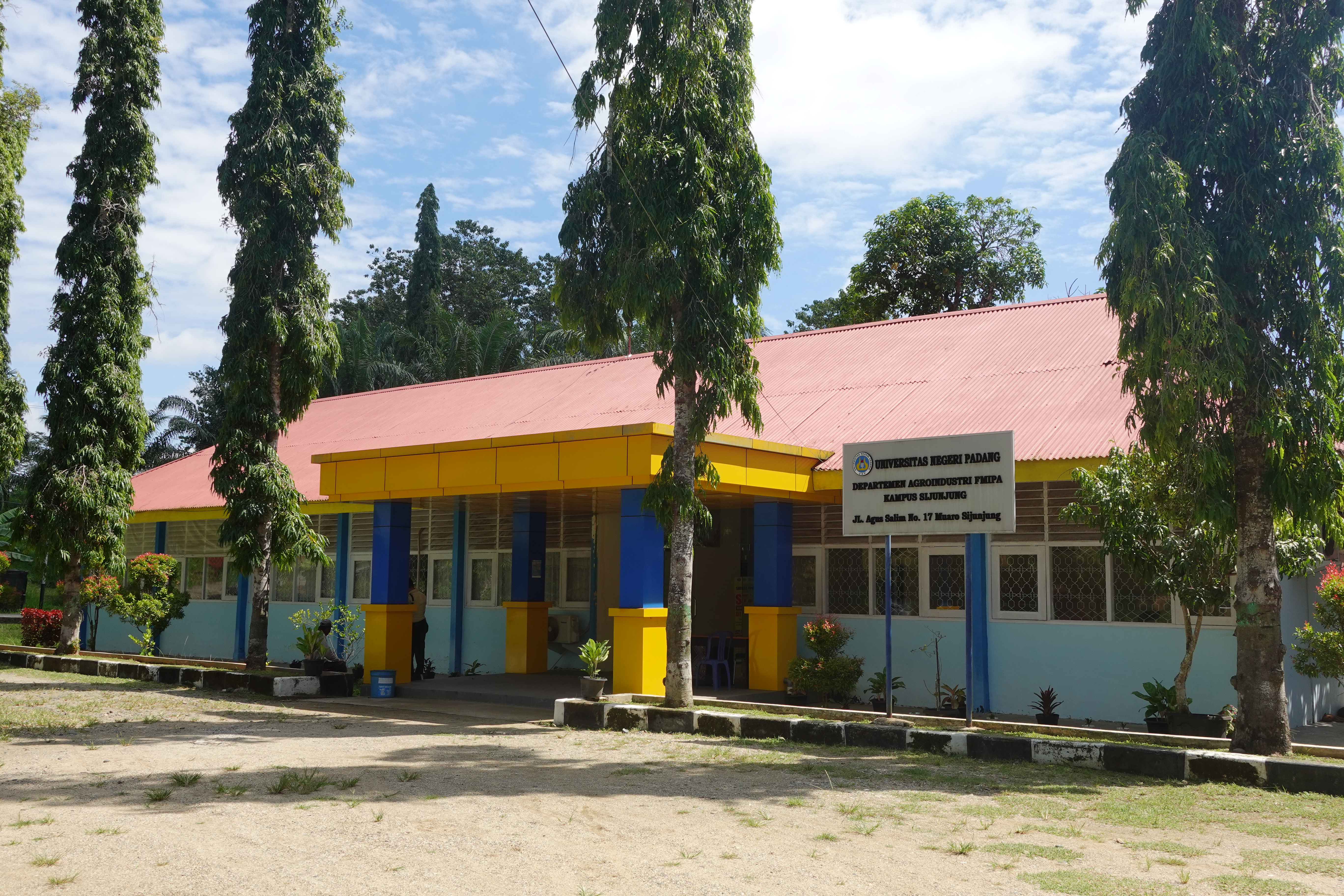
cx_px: 672
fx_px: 1269
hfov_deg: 55.8
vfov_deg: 38.9
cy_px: 448
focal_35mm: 34
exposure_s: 1/400
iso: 125
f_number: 5.6
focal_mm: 12.93
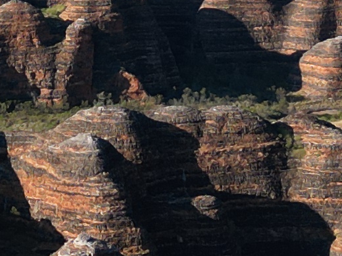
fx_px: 1838
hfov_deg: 10.6
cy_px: -66
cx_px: 89
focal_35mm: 186
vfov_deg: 7.9
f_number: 1.7
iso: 100
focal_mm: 6.72
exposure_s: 1/2500
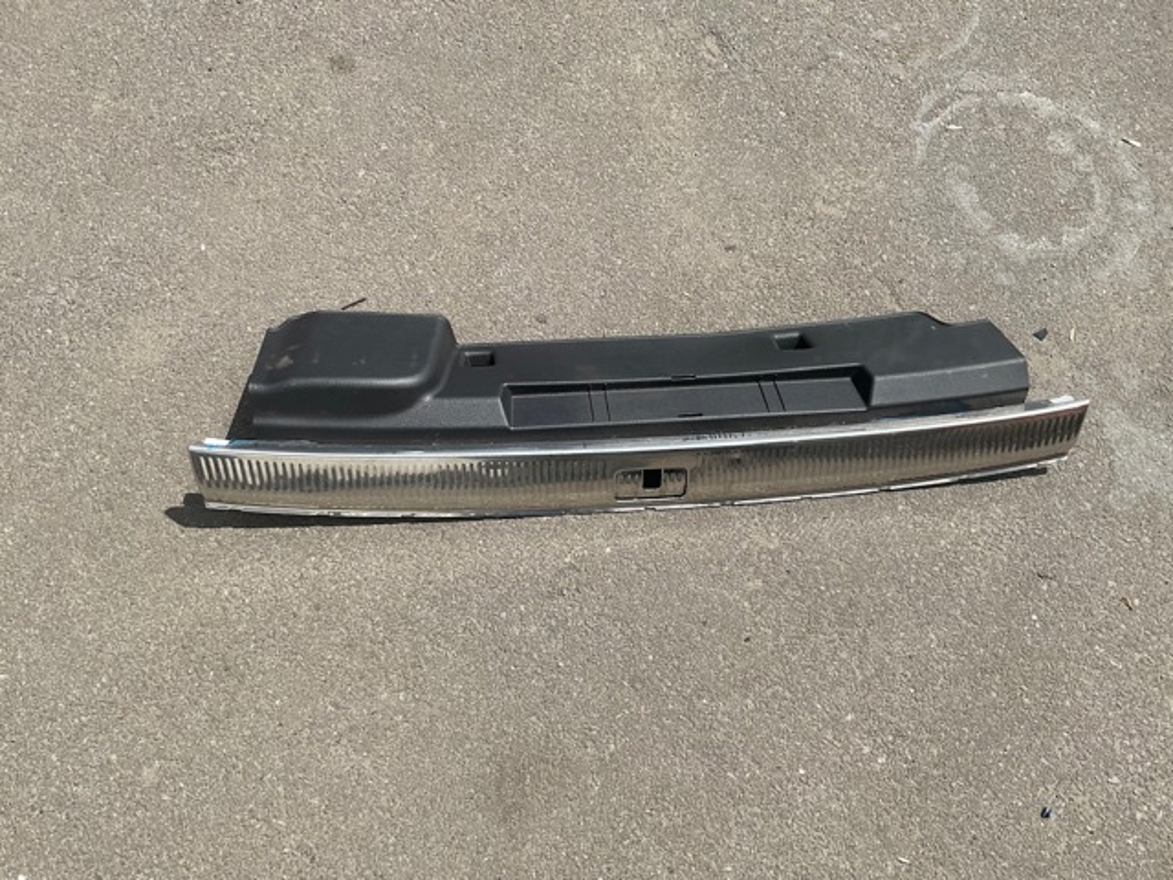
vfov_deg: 48.2
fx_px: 983
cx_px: 586
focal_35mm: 29
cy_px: 440
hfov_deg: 61.7
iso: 16
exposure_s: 1/2538
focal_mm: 3
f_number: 1.8
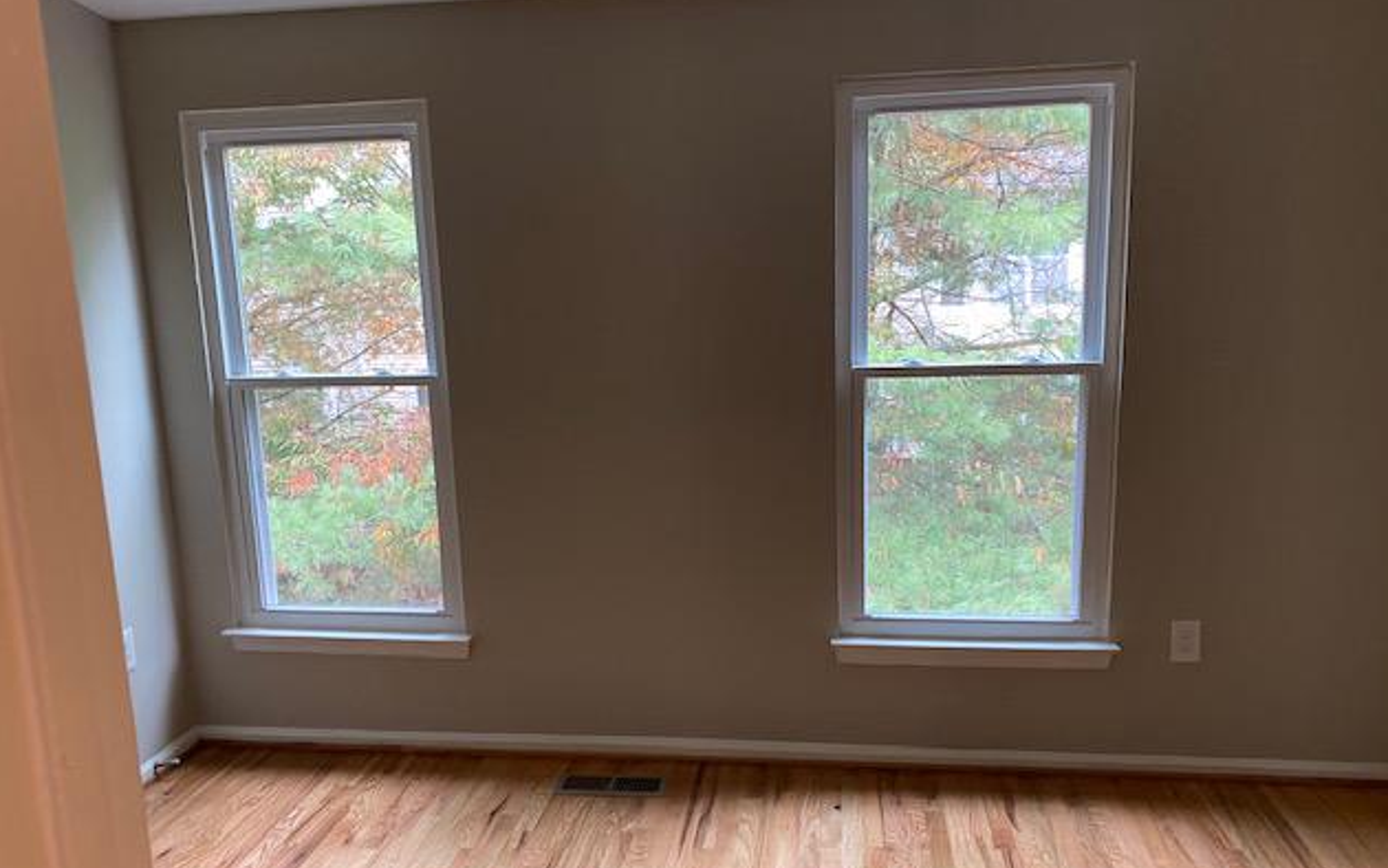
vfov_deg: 44.5
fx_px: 1059
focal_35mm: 28
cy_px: 478
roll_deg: +1.5
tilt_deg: -13.0
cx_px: 701
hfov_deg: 66.5
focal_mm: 4.25
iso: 125
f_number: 1.8
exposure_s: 1/60
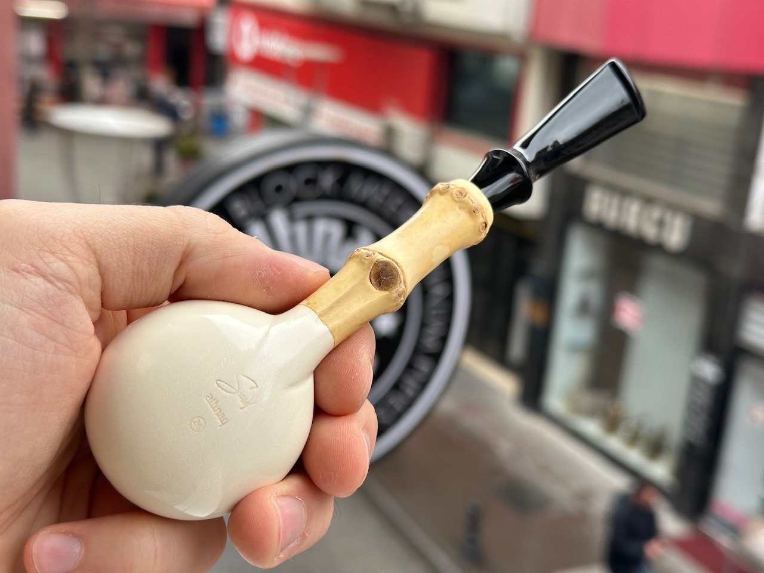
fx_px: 1059
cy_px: 286
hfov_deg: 39.7
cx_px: 382
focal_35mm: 48
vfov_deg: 30.3
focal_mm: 6.86
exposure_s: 1/659
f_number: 1.78
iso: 64
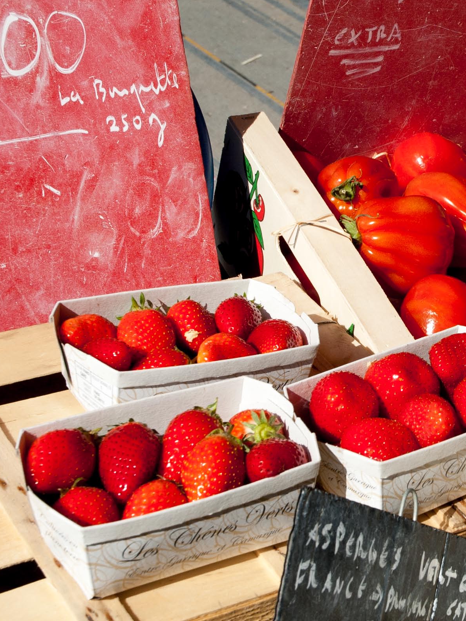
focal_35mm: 85
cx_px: 442
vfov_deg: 23.0
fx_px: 1524
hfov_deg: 17.1
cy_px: 285
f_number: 11
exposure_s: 1/500
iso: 200
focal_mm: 31
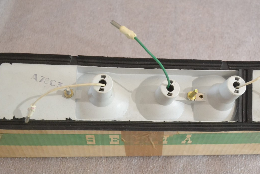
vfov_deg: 28.6
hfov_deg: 41.8
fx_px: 339
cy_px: 97
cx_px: 147
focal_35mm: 47
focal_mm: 24
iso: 3200
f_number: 4
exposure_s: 1/40
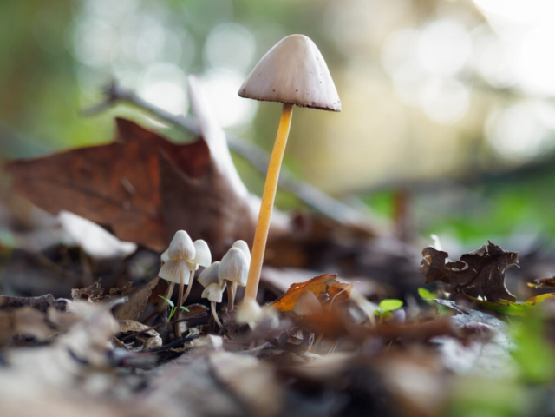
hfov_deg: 38.2
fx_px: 802
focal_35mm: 50
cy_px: 208
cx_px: 278
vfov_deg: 29.1
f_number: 2
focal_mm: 25
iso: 200
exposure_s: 1/125
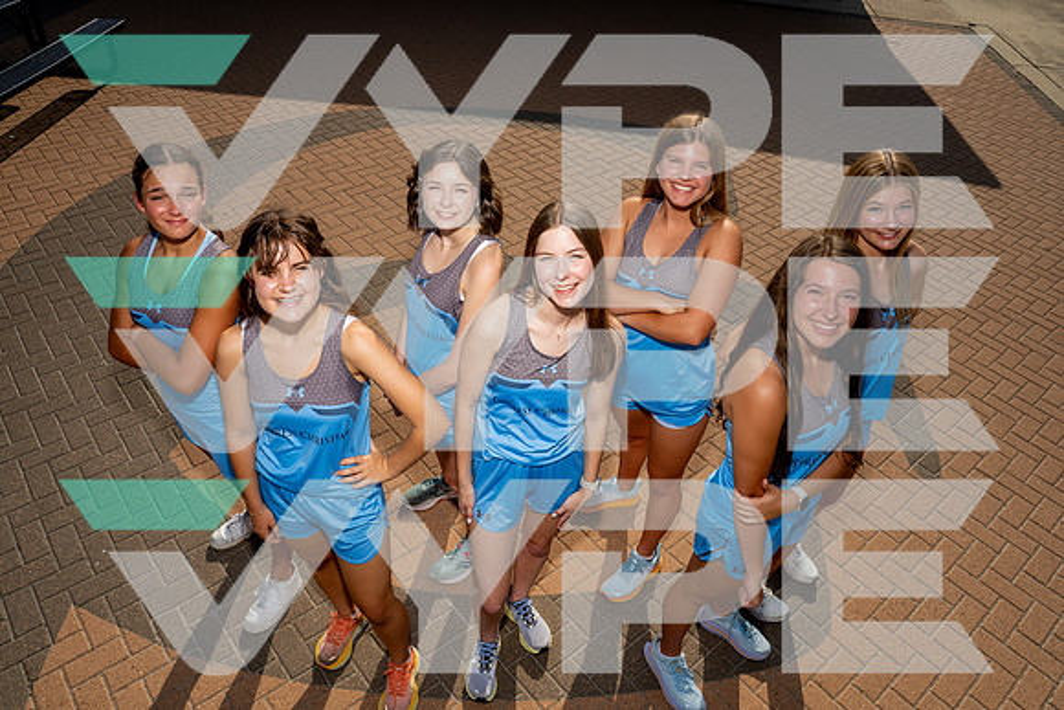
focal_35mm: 26
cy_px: 355
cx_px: 532
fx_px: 769
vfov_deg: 49.6
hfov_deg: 69.4
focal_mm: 26
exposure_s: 1/250
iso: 125
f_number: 11
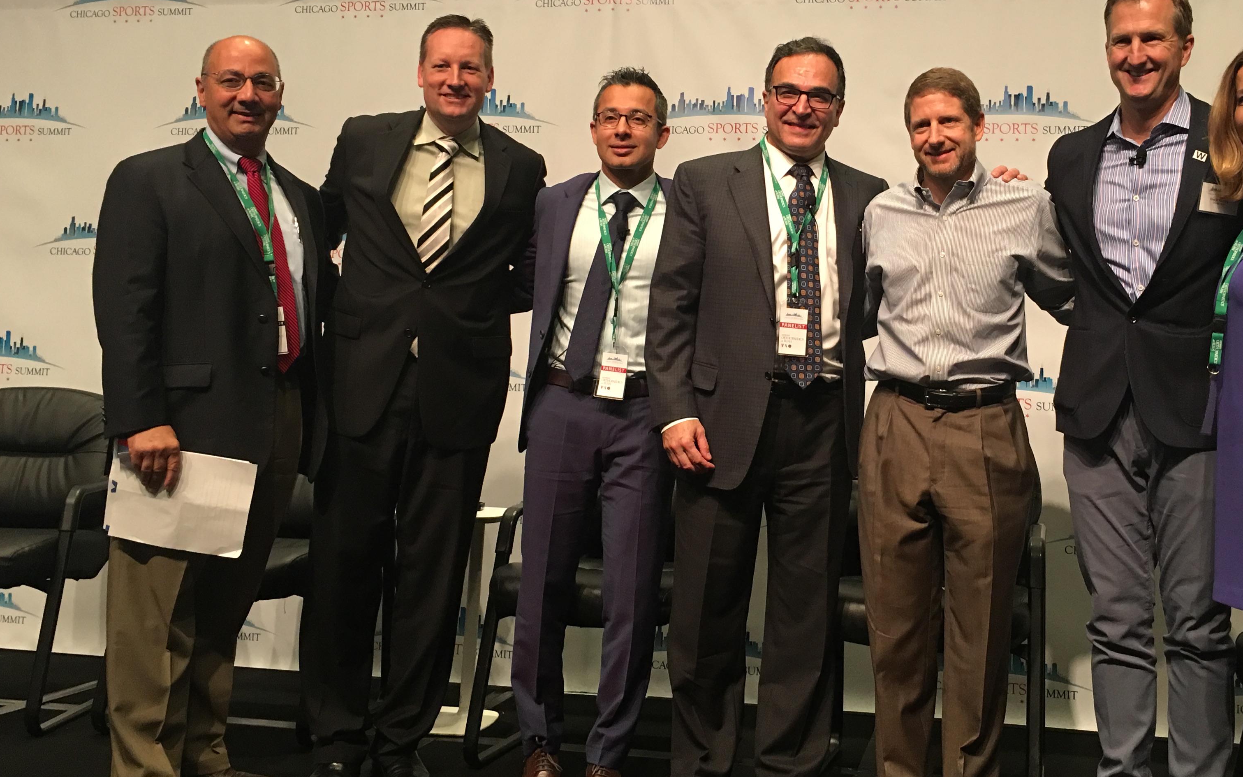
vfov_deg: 31.1
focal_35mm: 41
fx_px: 1389
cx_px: 772
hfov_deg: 47.8
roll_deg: -2.1
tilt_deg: +4.6
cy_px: 303
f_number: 2.2
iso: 64
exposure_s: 1/15
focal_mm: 4.15
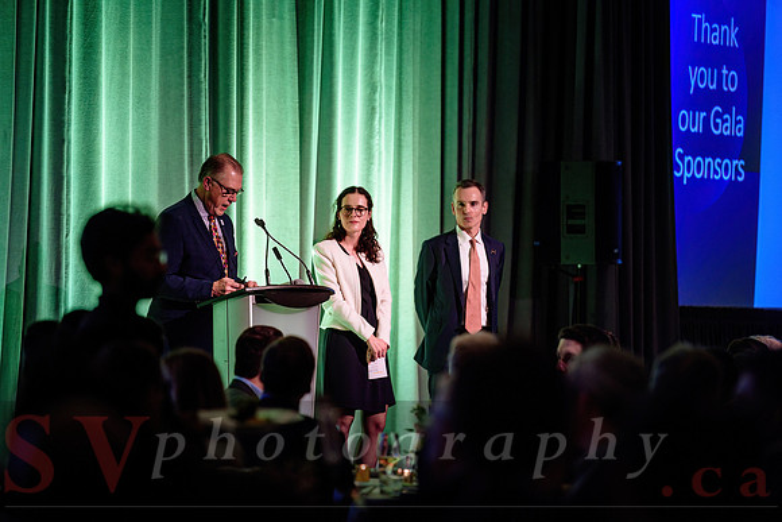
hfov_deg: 11.1
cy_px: 261
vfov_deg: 7.4
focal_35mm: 185
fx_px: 4019
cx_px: 391
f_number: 3.5
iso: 1250
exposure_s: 1/200
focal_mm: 185
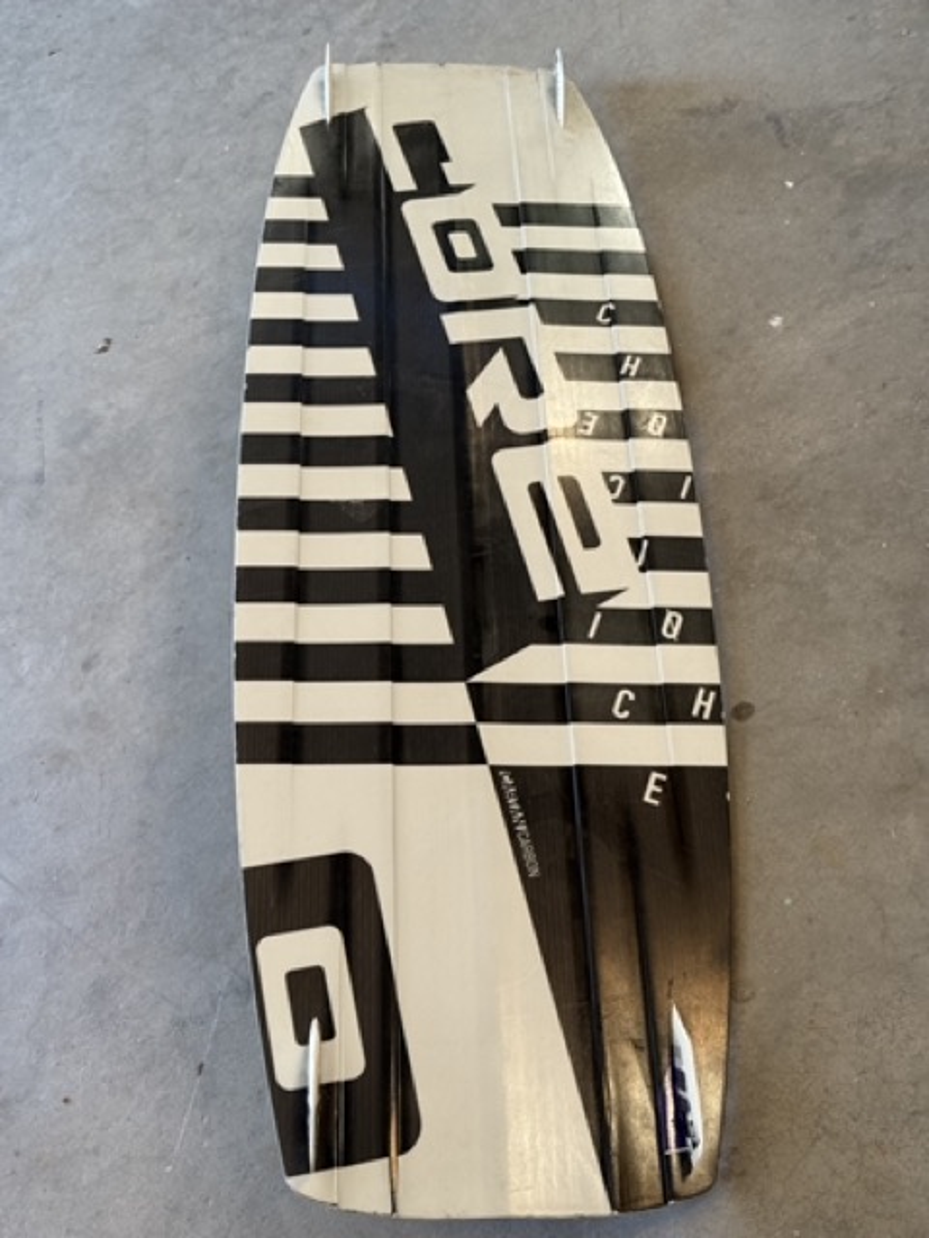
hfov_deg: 30.3
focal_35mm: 48
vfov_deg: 39.7
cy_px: 619
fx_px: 1718
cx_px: 464
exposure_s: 1/60
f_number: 1.78
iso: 100
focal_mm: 6.76
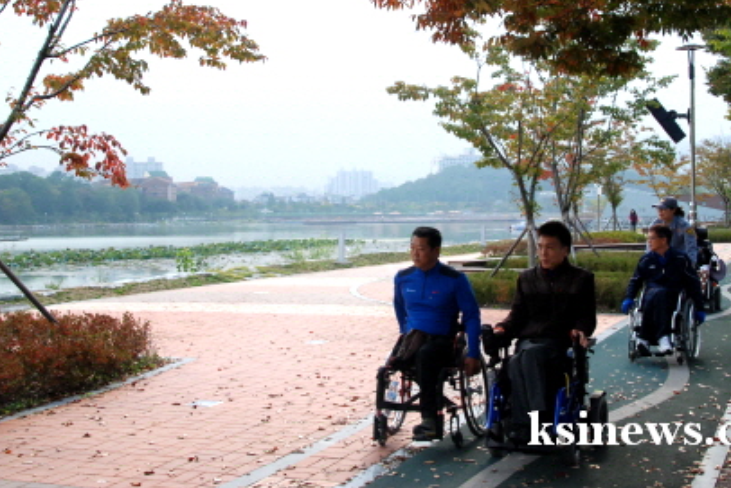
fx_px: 975
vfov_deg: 28.0
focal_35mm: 48
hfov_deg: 41.0
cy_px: 189
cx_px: 425
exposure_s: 1/400
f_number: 10
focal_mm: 26
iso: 800
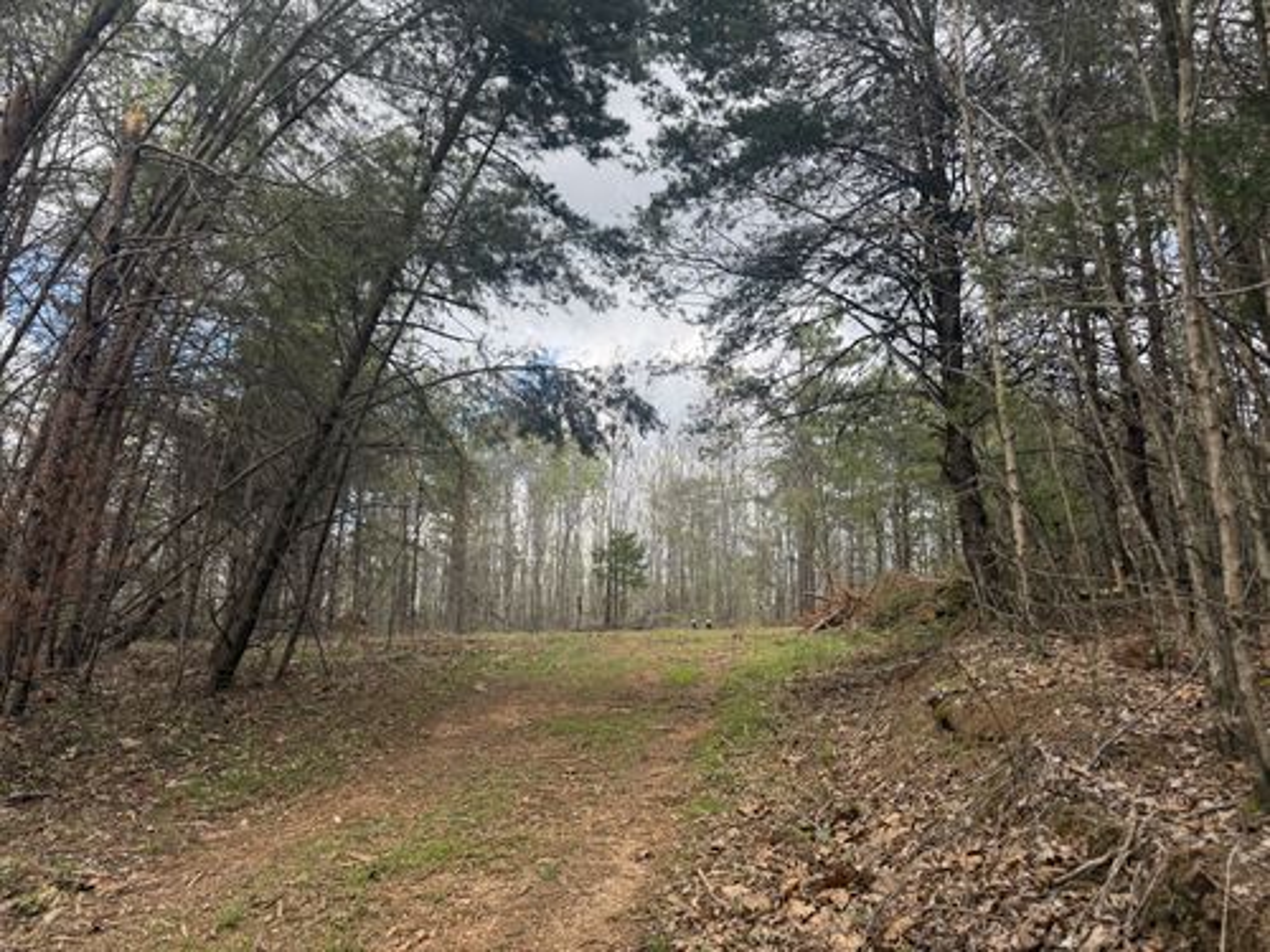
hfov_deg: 71.6
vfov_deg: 56.8
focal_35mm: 24
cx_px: 635
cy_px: 476
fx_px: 881
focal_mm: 6.76
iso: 100
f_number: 1.78
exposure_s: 1/1122
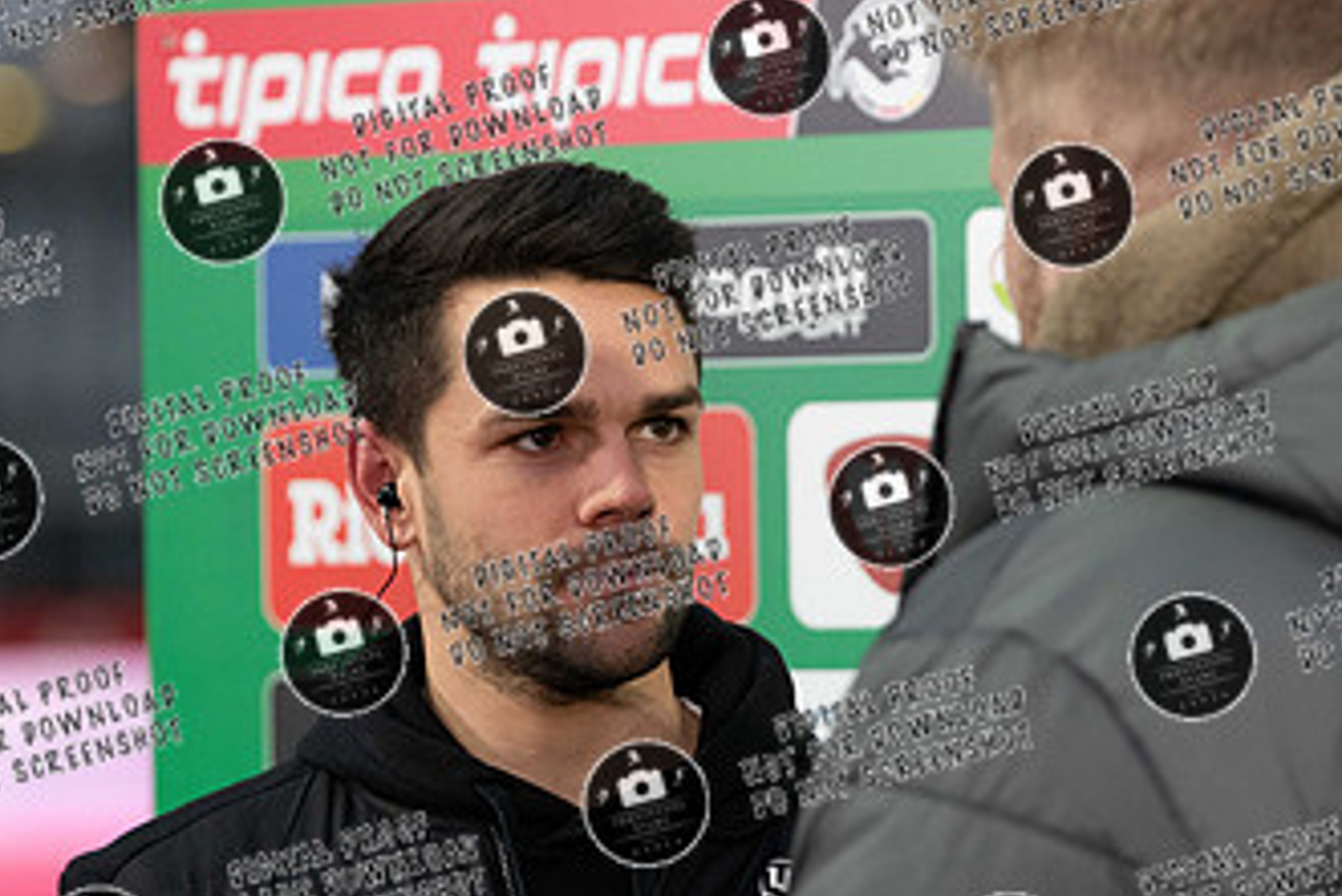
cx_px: 608
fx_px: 10777
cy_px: 553
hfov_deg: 7.1
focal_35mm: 289
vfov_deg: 4.8
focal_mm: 165
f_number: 3.5
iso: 3200
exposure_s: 1/1600
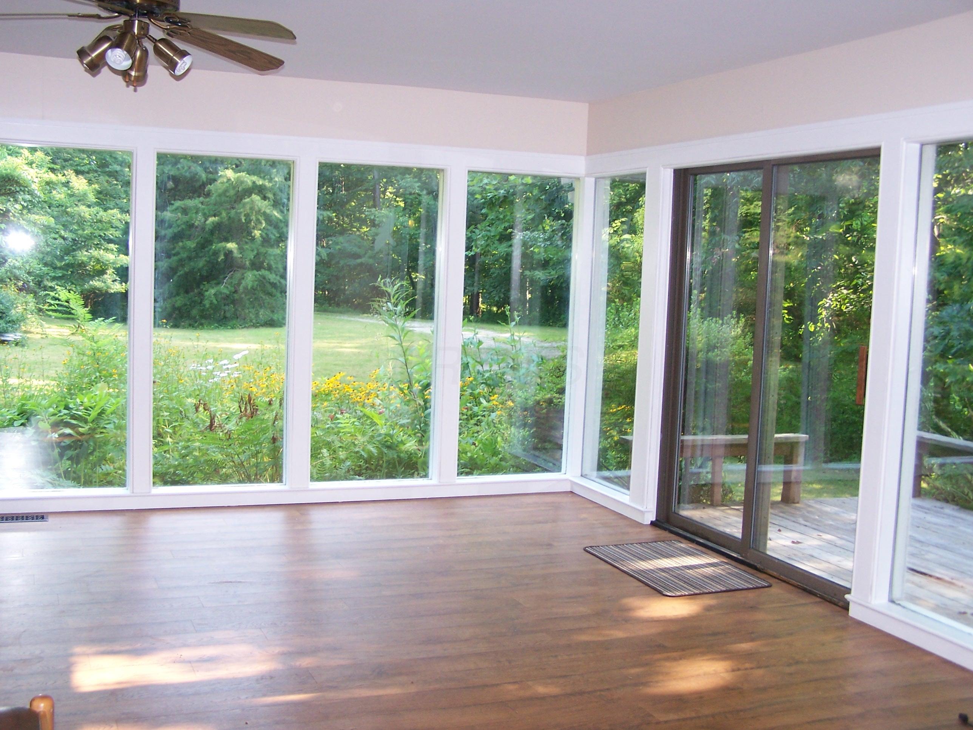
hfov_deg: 46.8
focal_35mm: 40
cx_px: 486
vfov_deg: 36.0
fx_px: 1124
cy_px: 365
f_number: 2.8
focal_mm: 6.7
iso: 140
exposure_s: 1/60
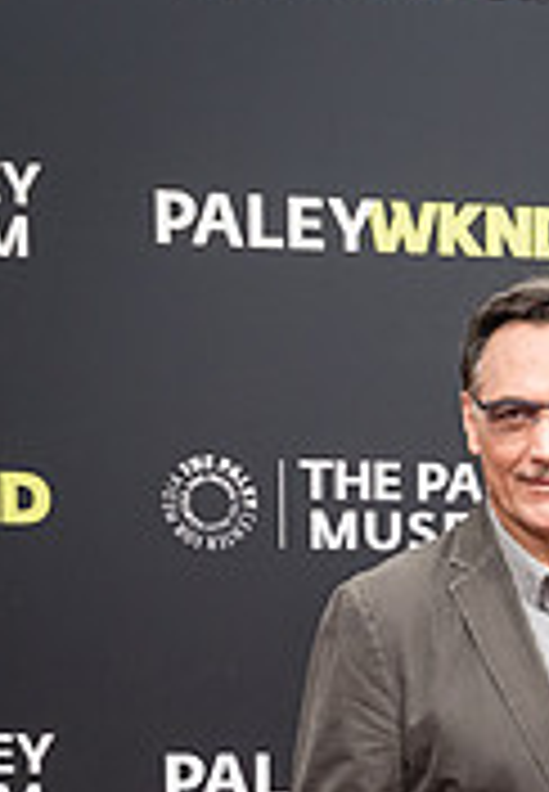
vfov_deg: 19.7
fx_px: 2160
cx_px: 567
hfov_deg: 14.2
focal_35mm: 97
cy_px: 915
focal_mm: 24
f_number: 4
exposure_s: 1/200
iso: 1250
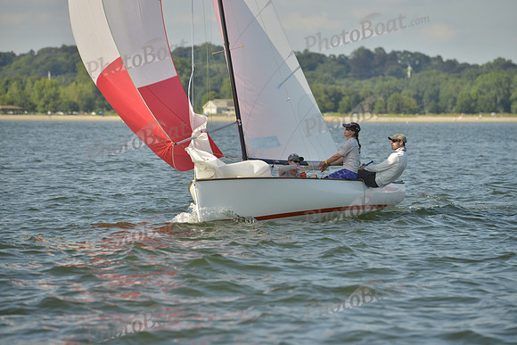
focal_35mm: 200
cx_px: 258
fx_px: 2873
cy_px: 172
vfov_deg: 6.9
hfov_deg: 10.3
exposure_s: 1/1250
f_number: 6.3
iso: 200
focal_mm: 200
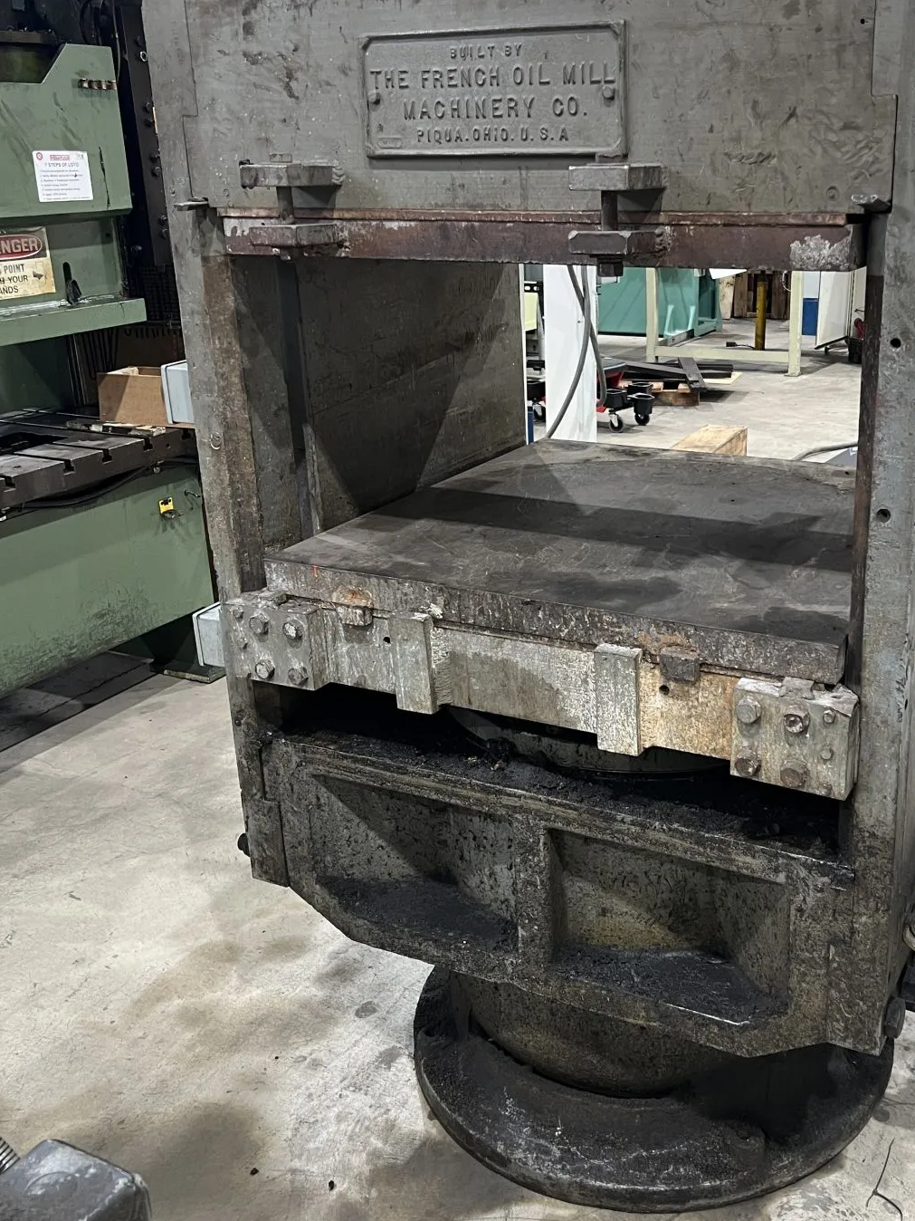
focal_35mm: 36
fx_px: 1269
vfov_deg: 51.3
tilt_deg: -18.8
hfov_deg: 39.3
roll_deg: +0.8
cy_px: 591
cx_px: 595
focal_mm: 5.7
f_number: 1.5
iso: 160
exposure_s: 1/60
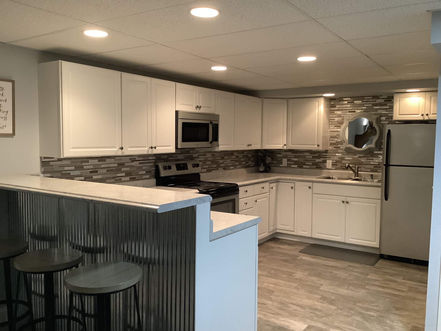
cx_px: 220
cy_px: 166
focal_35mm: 31
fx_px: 395
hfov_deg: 58.4
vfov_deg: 45.4
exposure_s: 1/40
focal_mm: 3.3
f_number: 2.4
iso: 320
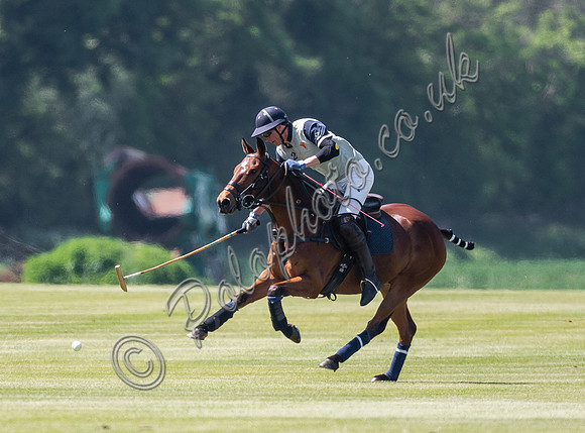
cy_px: 295
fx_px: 17998
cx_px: 290
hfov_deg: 1.9
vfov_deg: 1.4
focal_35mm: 1070
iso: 400
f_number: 4
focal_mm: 500
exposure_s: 1/2500
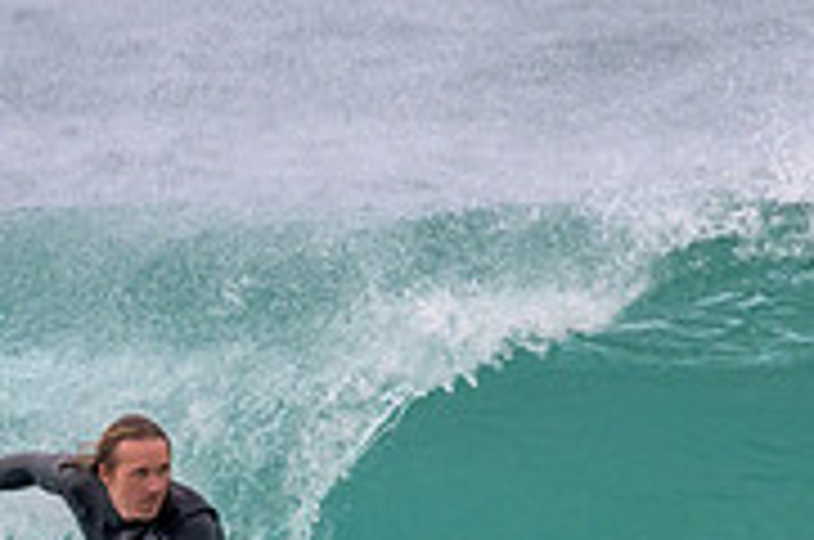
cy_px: 610
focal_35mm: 2571
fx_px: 58030
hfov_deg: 0.8
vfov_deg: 0.5
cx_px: 333
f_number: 11
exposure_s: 1/2000
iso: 1400
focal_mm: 800
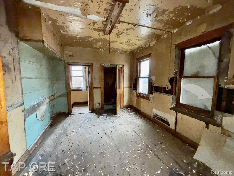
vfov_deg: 85.7
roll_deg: -0.8
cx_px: 117
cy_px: 88
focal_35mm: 14
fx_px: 95
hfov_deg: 102.1
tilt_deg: -5.8
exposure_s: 1/60
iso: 200
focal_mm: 2.22
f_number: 2.2
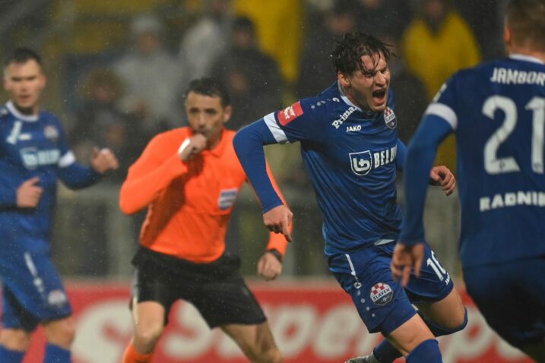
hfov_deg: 5.2
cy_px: 182
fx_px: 6055
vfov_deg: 3.4
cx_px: 272
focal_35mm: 400
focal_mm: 400
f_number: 2.8
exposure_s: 1/2000
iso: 2500
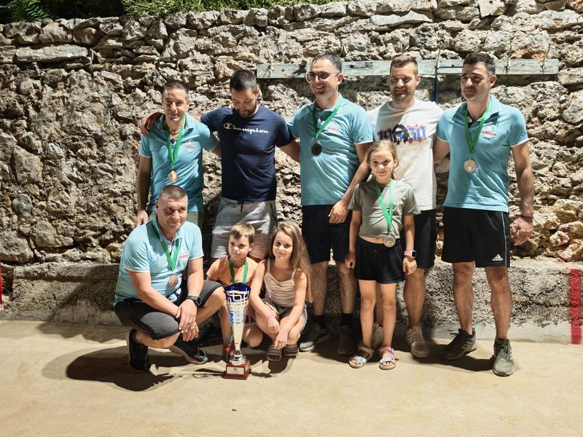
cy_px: 218
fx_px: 522
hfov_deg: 58.4
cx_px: 292
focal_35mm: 31
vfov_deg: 45.4
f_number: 1.6
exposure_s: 1/33
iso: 400
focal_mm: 6.55
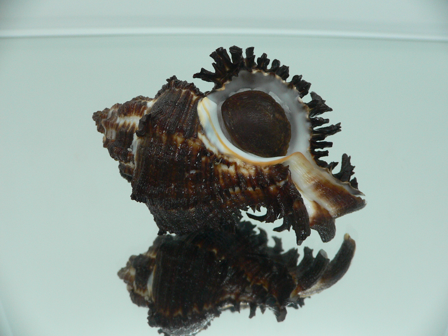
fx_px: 453
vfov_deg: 40.7
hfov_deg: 52.6
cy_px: 168
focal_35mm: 35
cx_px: 224
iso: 150
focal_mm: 4.6
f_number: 2.8
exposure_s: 1/60
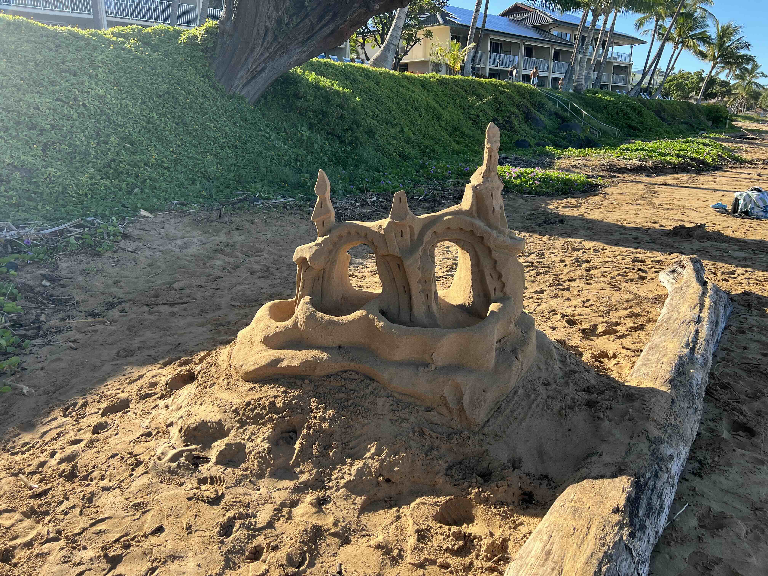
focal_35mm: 26
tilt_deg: -19.4
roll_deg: +2.0
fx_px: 577
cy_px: 288
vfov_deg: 53.1
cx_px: 384
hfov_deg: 67.3
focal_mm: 5.7
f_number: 1.5
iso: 50
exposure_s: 1/1135
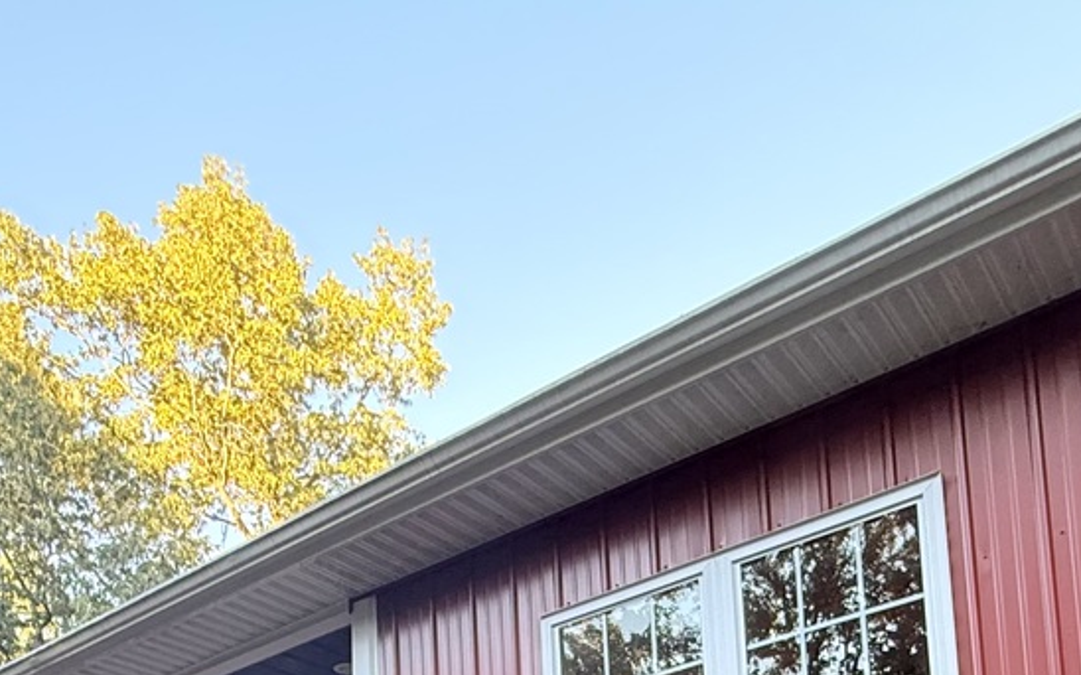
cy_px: 995
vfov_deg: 25.3
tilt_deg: +7.8
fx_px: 1148
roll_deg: +4.9
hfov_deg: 50.4
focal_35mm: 39
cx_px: 566
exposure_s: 1/99
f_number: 2.2
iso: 250
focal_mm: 2.22
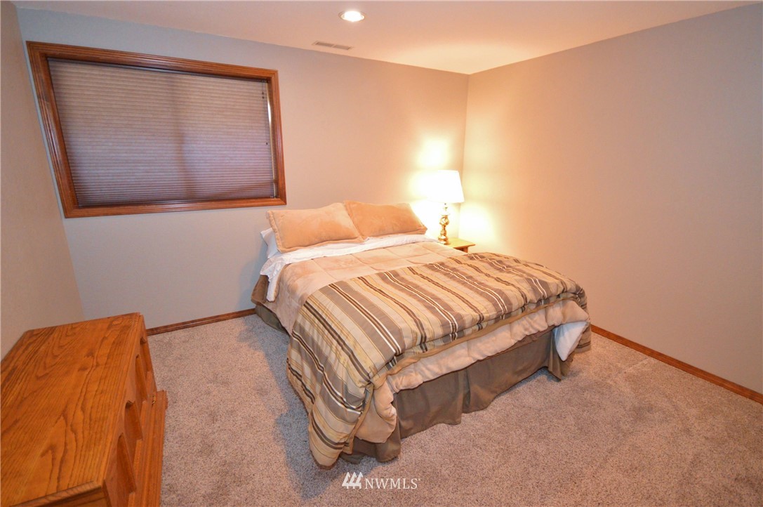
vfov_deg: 71.9
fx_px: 349
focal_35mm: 16
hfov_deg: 95.0
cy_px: 254
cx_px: 382
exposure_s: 1/60
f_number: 4.2
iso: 2500
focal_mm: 11
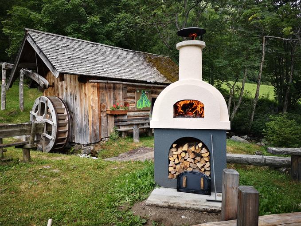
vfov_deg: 51.3
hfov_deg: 65.3
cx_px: 150
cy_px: 113
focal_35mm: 27
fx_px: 235
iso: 50
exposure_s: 1/529
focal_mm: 3.95
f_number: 1.8
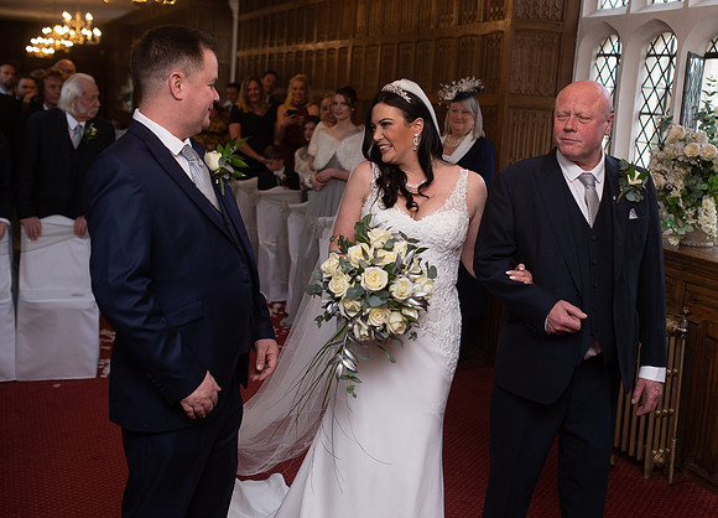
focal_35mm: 45
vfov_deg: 31.1
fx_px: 928
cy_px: 228
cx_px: 393
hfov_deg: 42.3
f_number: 2.8
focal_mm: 35
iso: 200
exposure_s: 1/125
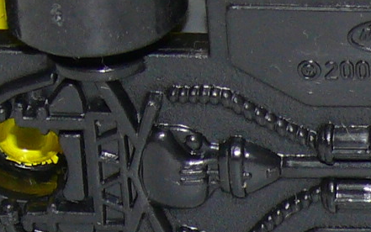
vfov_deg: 2.9
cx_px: 487
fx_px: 4511
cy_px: 130
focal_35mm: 446
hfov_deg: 4.7
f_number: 4
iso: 100
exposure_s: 1/30
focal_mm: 14.3
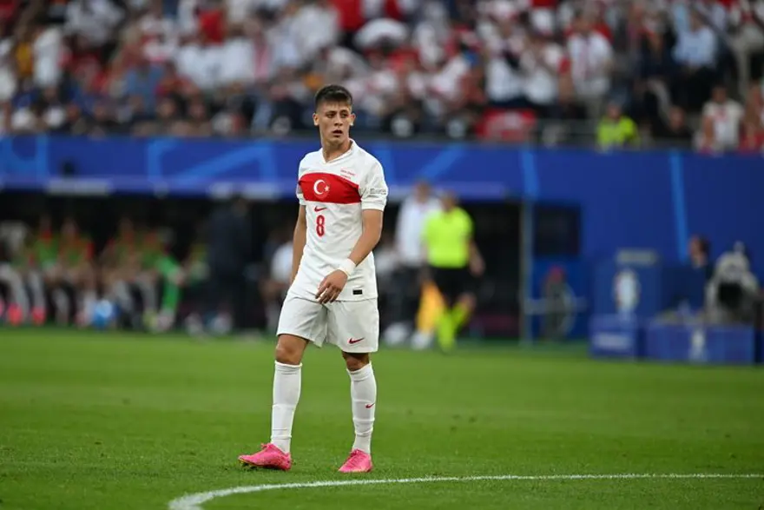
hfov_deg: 5.2
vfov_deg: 3.4
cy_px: 255
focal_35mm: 400
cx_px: 382
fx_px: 8490
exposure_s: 1/1600
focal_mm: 400
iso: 1250
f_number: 2.8
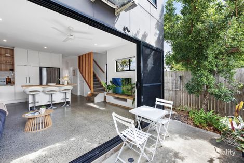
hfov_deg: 104.3
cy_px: 82
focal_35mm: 14
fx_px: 95
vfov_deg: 81.2
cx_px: 122
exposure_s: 1/20
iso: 100
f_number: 11
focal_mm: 14
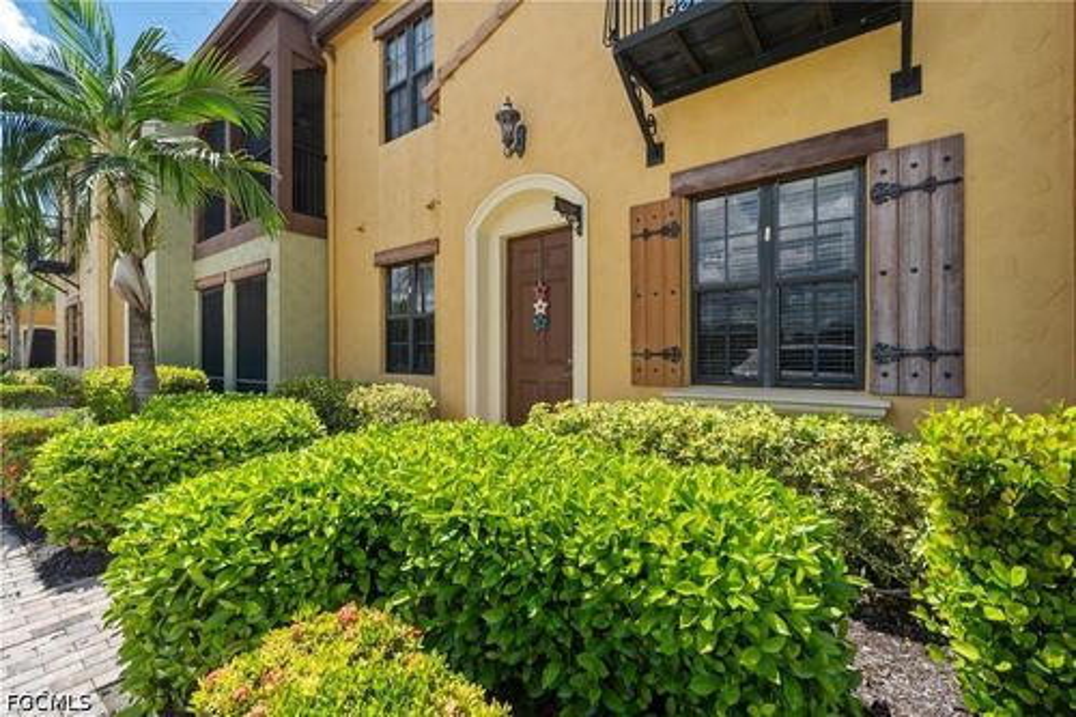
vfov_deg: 81.2
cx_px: 538
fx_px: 418
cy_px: 358
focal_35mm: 14
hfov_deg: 104.3
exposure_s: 1/30
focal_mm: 14
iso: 250
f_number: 13
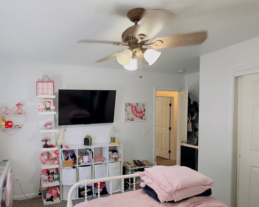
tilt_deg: -3.3
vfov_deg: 62.7
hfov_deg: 72.2
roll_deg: +0.3
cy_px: 122
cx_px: 81
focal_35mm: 22
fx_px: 169
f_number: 2.2
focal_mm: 2.22
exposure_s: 1/60
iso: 160
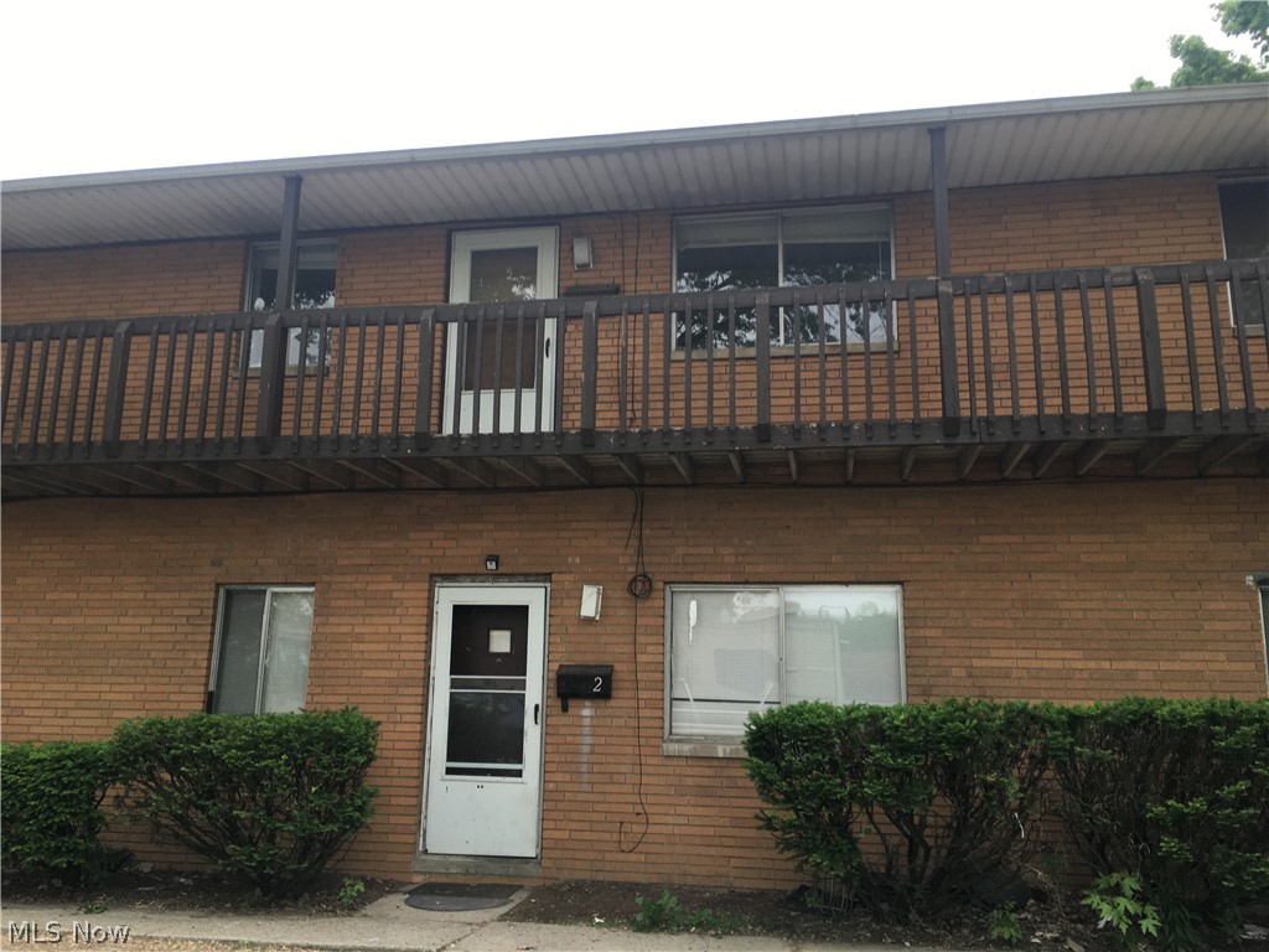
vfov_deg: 48.2
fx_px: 1063
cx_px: 634
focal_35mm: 29
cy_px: 476
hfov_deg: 61.7
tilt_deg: +15.7
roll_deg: -0.4
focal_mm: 4.15
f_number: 2.2
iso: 40
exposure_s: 1/120
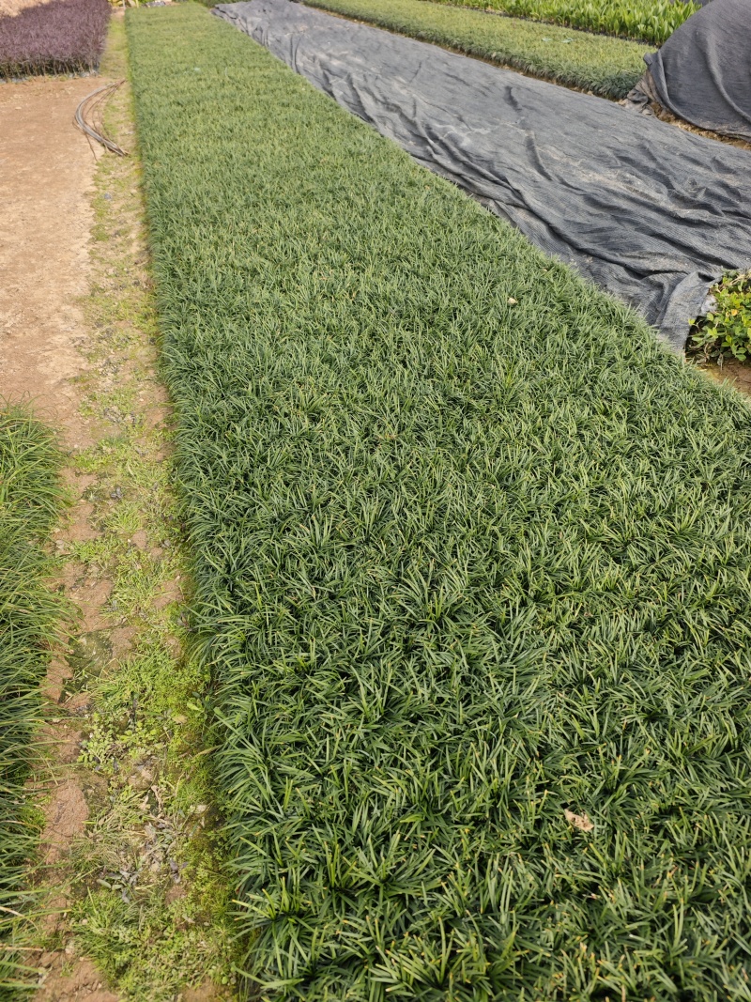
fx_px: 665
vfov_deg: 73.9
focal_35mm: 23
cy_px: 501
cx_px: 376
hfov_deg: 58.9
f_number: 1.6
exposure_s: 1/1600
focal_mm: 6.55
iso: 50
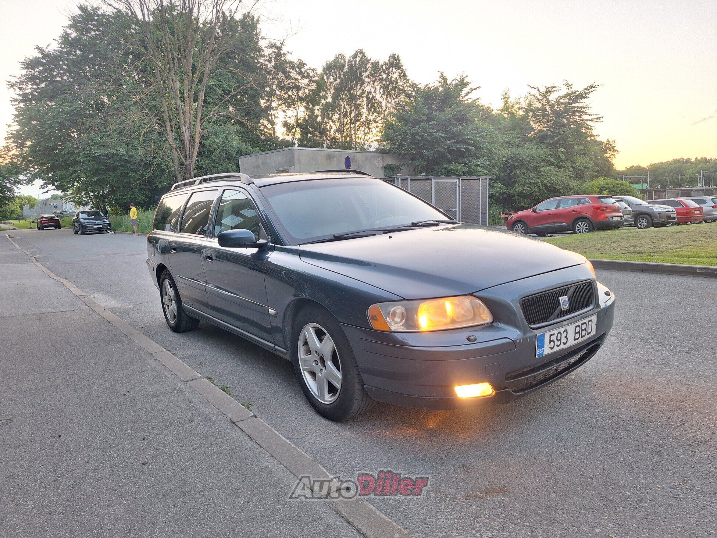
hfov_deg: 73.9
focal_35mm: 23
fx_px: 476
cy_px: 269
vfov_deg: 58.9
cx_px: 358
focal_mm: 5.54
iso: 200
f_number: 1.8
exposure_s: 1/50
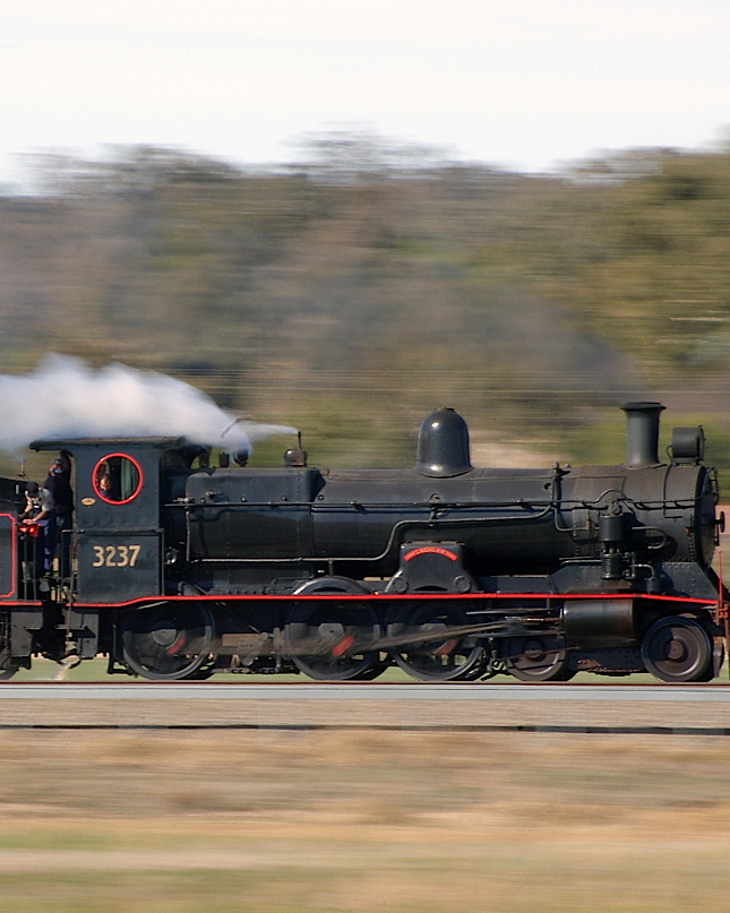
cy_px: 456
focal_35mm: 424
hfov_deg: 3.6
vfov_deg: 4.6
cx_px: 141
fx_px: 11457
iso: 200
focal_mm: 200
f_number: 32
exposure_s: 1/20
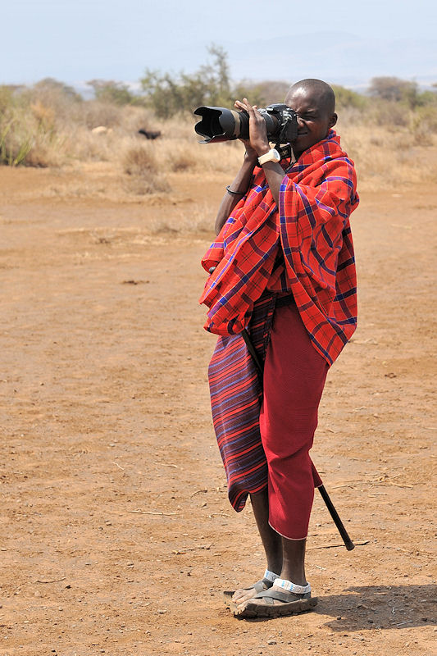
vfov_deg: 28.8
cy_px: 328
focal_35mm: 70
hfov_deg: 19.4
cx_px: 218
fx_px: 1275
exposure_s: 1/640
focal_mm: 70
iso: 200
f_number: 7.1
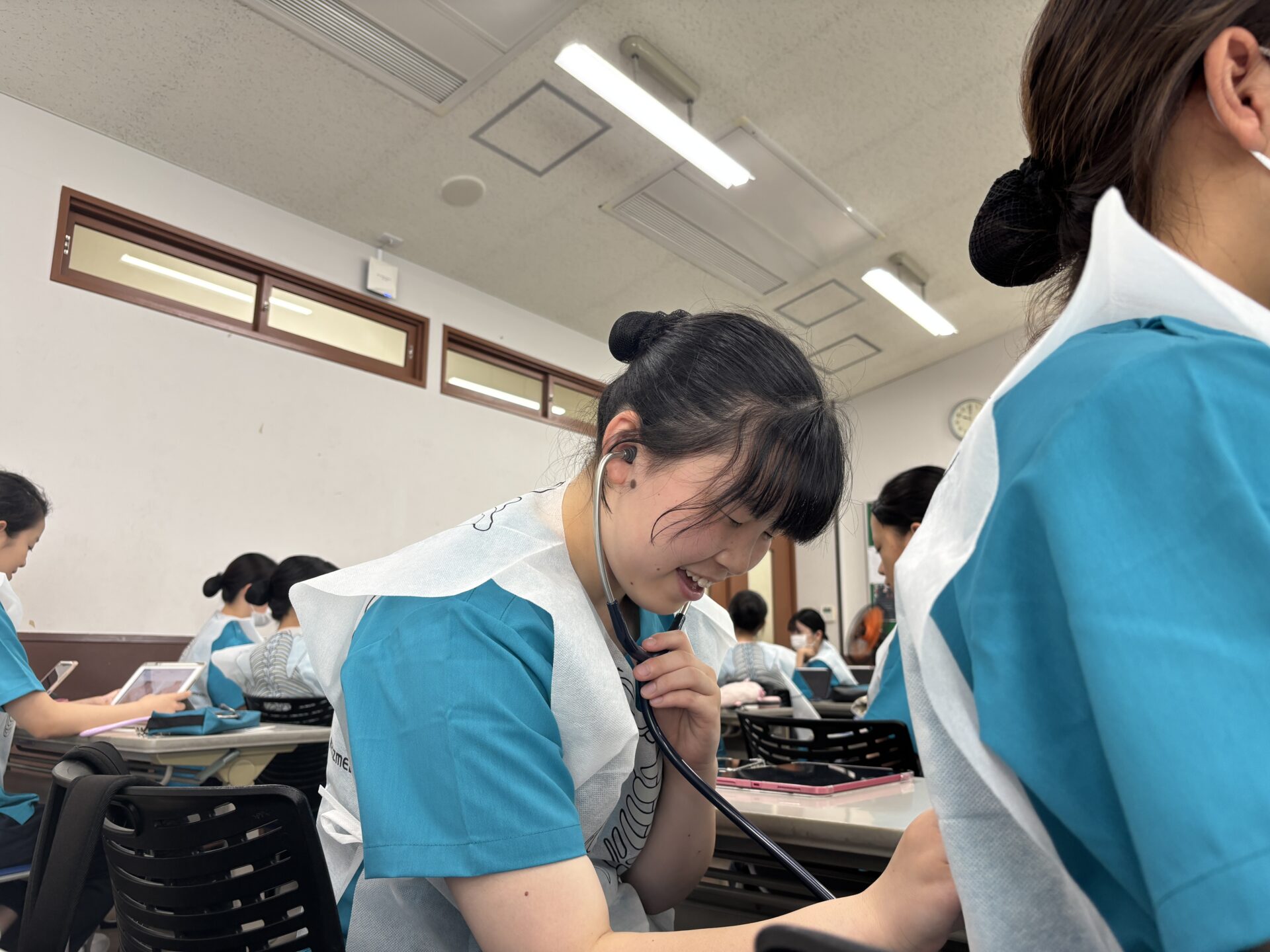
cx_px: 635
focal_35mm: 26
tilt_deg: +10.5
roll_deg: -0.7
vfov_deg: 53.1
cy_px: 476
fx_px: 954
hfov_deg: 67.3
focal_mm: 5.96
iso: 80
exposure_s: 1/60
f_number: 1.6
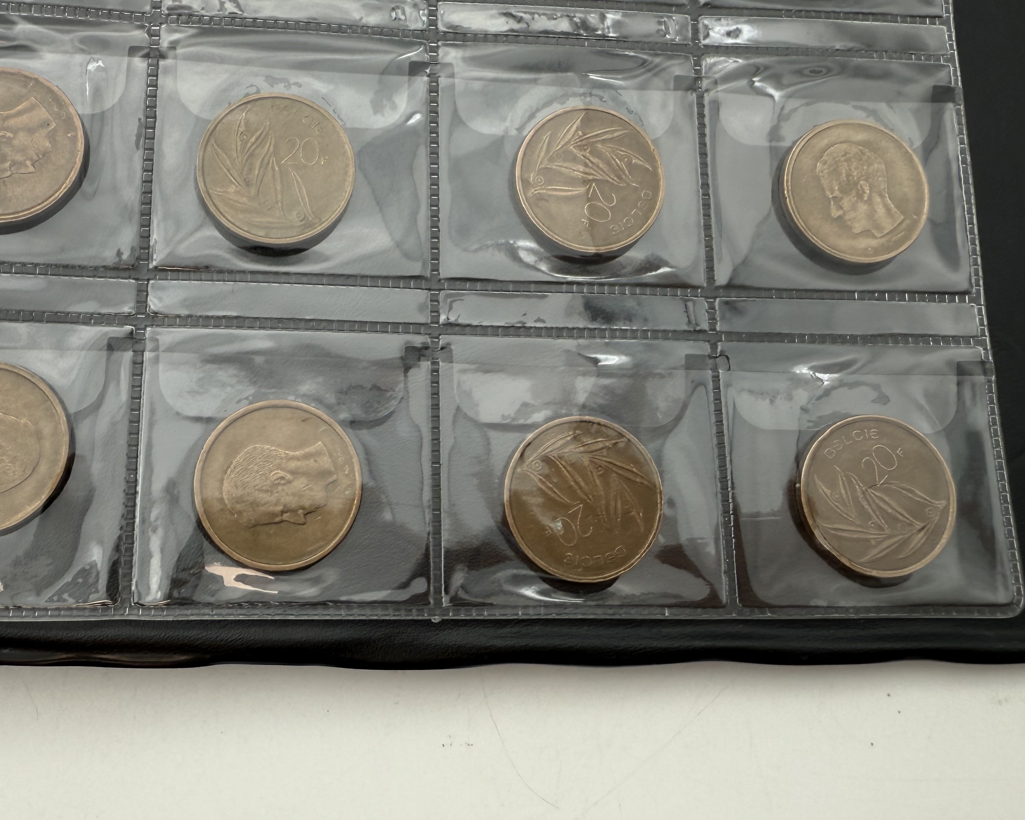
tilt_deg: -76.2
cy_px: 272
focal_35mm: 37
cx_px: 429
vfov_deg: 39.6
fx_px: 1122
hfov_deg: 48.9
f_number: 2.2
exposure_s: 1/161
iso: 40
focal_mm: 2.22
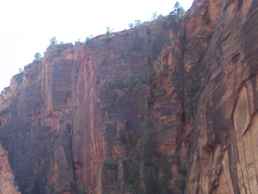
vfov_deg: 10.1
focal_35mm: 147
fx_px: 1096
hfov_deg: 13.3
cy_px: 138
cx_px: 25
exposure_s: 1/350
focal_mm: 10.8
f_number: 4
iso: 80
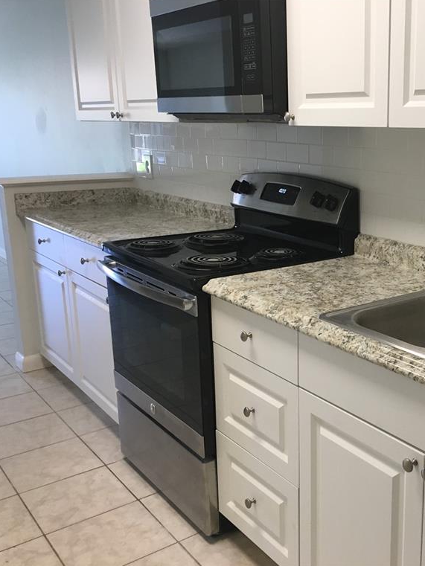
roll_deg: -0.5
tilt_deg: -12.8
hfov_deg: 35.4
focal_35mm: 39
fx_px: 638
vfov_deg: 47.9
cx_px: 354
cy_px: 282
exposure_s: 1/30
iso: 40
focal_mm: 4.15
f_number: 2.2
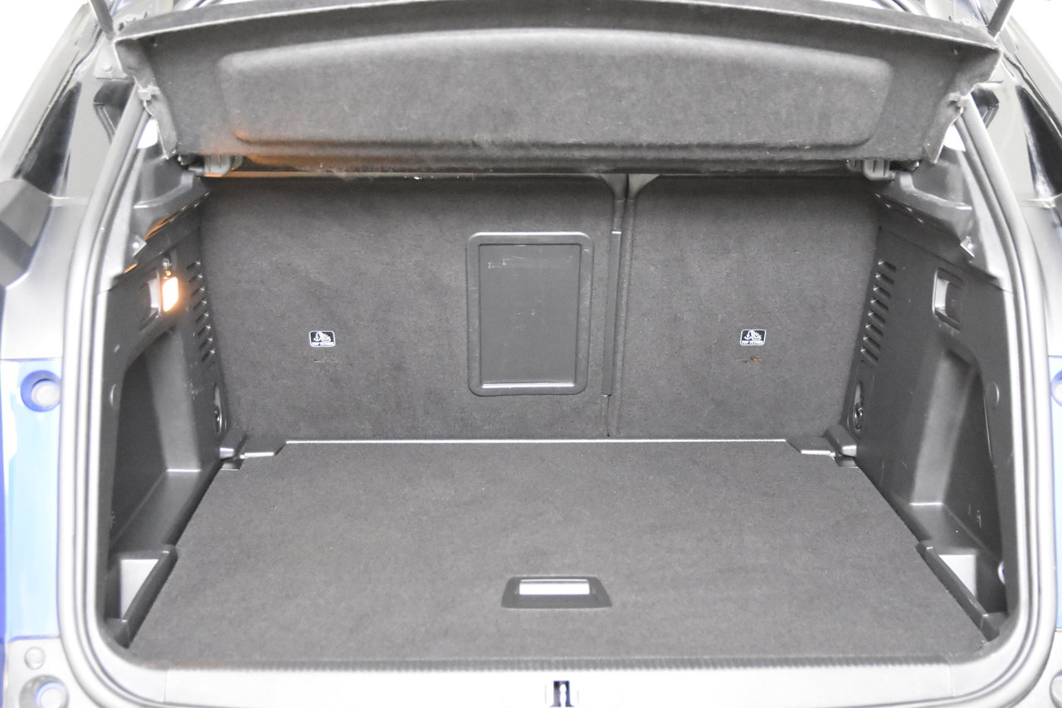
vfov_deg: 26.5
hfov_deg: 38.9
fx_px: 1504
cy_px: 354
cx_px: 531
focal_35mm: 51
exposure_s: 1/50
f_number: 3.3
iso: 12800
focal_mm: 34
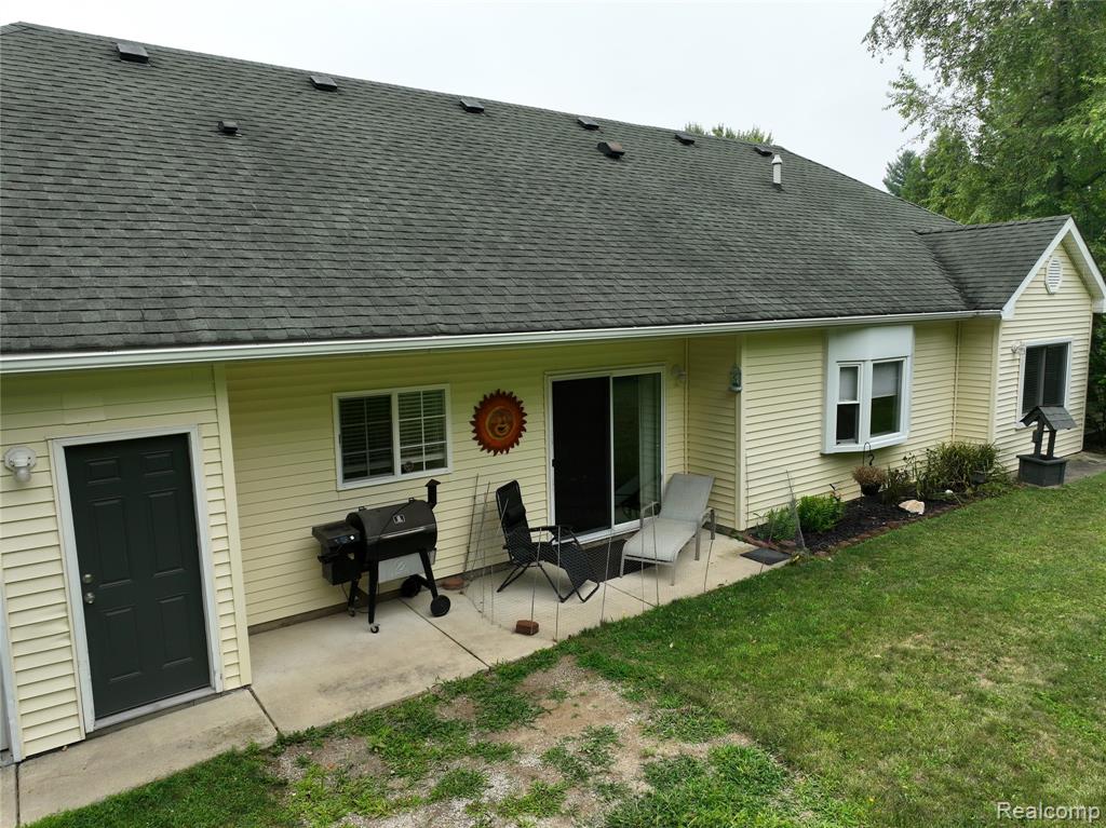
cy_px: 414
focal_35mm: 24
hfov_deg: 71.6
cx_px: 553
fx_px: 766
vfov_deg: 56.8
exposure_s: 1/400
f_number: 2.8
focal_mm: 12.29
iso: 300
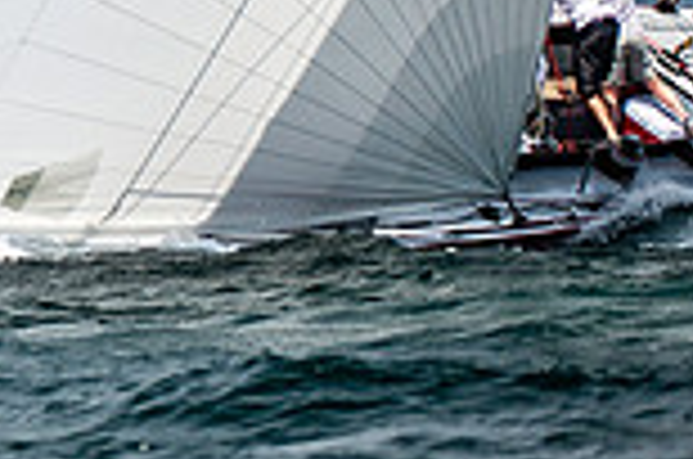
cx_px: -428
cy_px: -302
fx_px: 14504
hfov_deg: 2.7
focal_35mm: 755
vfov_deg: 1.8
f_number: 5
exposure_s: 1/4000
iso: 400
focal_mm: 200
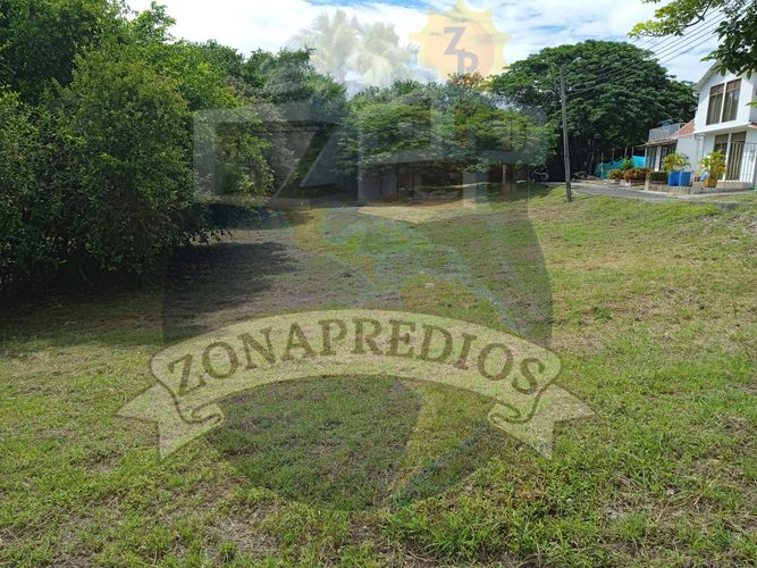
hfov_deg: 63.5
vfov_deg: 49.7
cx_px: 378
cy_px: 284
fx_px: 612
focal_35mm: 28
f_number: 2.2
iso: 112
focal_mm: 3.43
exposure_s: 1/1387
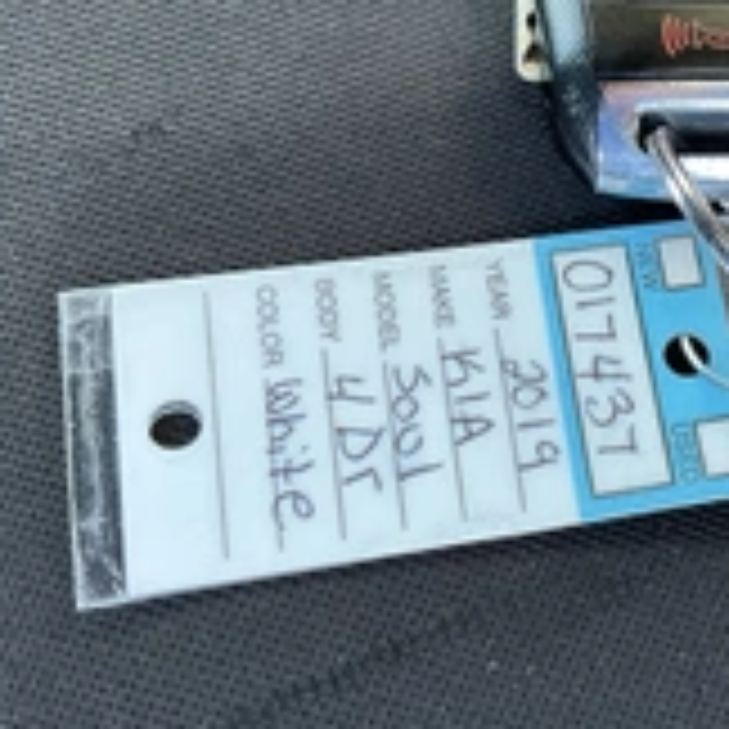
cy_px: 189
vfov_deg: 27.8
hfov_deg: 27.2
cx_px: 652
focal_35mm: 61
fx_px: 1453
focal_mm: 3
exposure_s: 1/60
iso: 125
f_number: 1.8
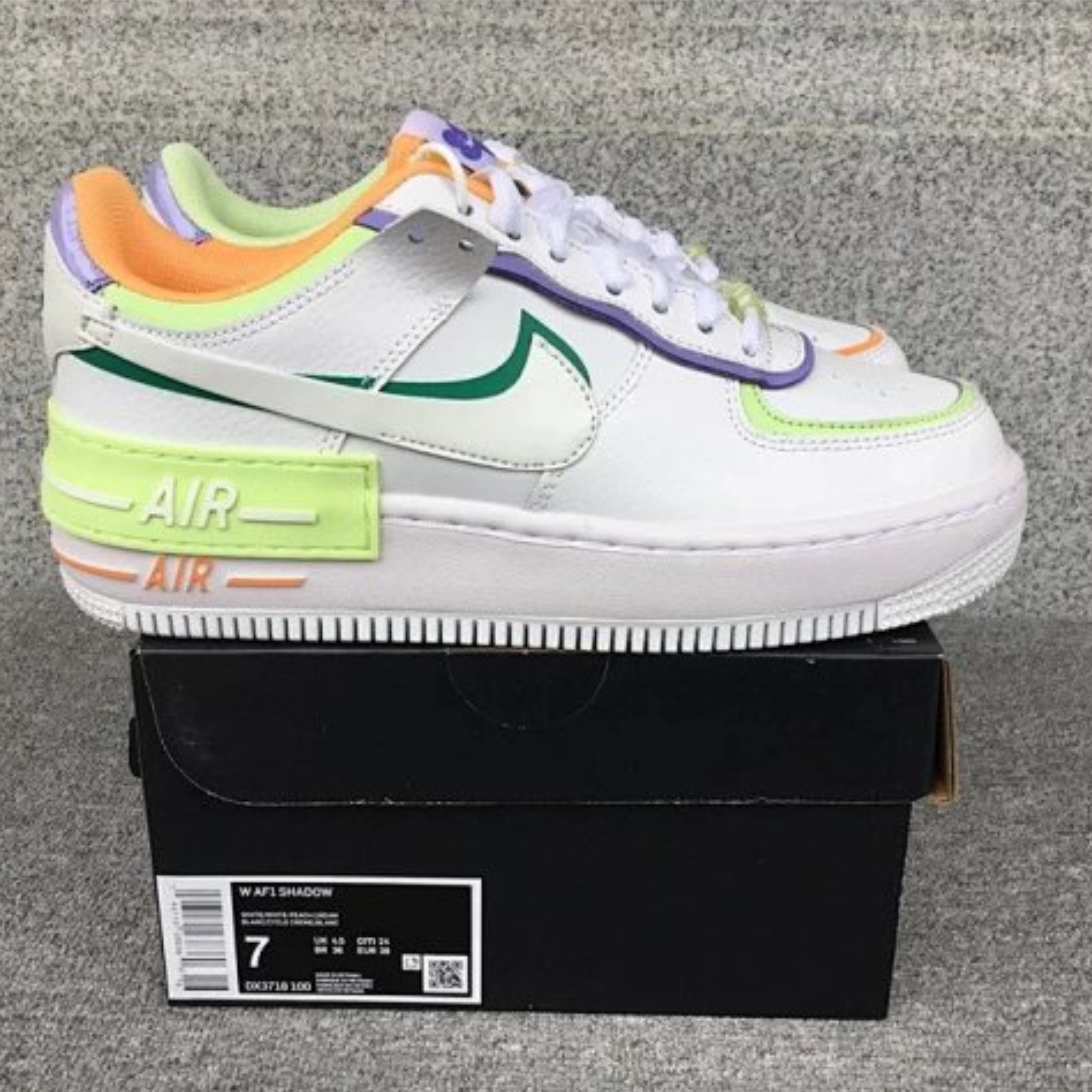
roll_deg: -0.3
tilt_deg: -19.1
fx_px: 1321
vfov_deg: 44.9
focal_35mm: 37
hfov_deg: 44.9
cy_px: 551
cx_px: 532
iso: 25
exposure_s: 1/117
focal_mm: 3.3
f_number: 2.4
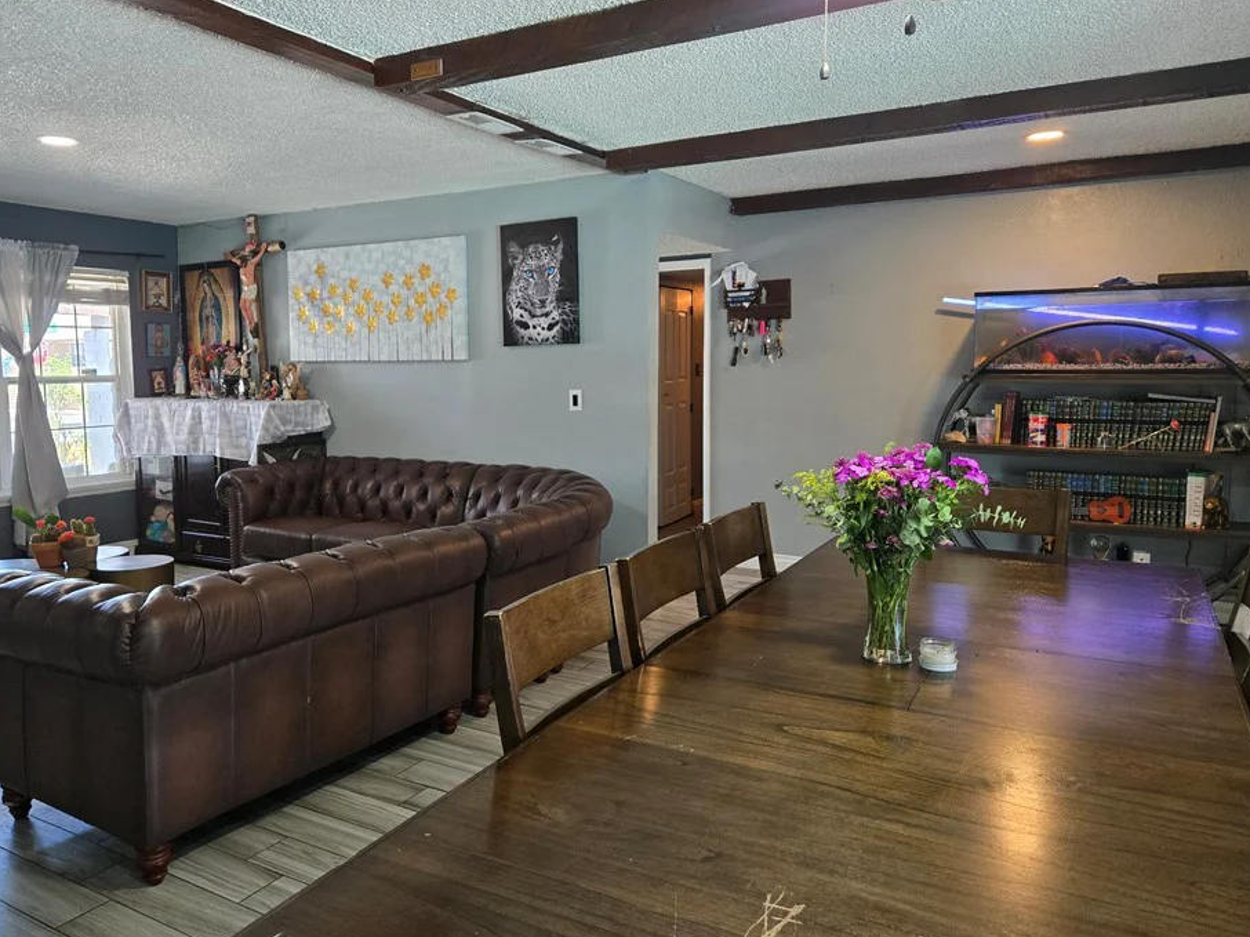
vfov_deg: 53.0
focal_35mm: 26
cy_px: 436
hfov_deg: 67.1
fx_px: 939
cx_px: 562
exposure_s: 1/120
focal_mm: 5.4
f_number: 1.8
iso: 320
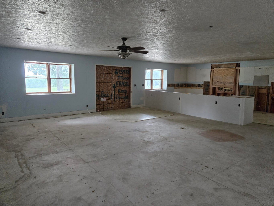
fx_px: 182
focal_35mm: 23
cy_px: 103
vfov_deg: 58.9
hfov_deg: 73.9
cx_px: 137
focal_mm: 5.4
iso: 1000
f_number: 1.8
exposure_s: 1/120
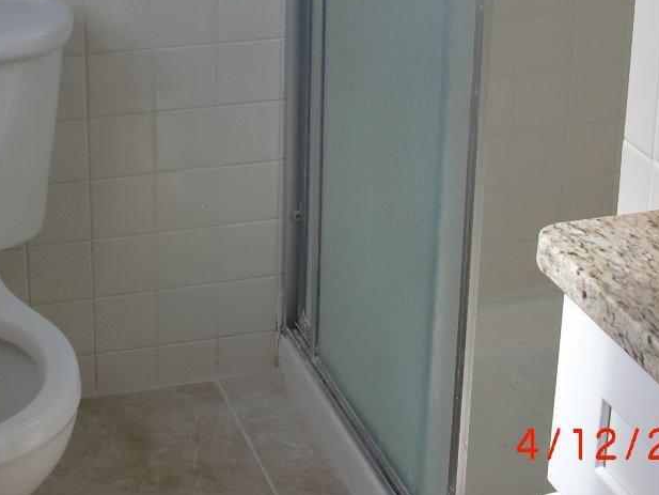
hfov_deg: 23.2
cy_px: -16
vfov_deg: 17.1
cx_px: 262
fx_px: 1599
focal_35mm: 84
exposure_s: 1/160
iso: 64
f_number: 2.8
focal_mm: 6.3
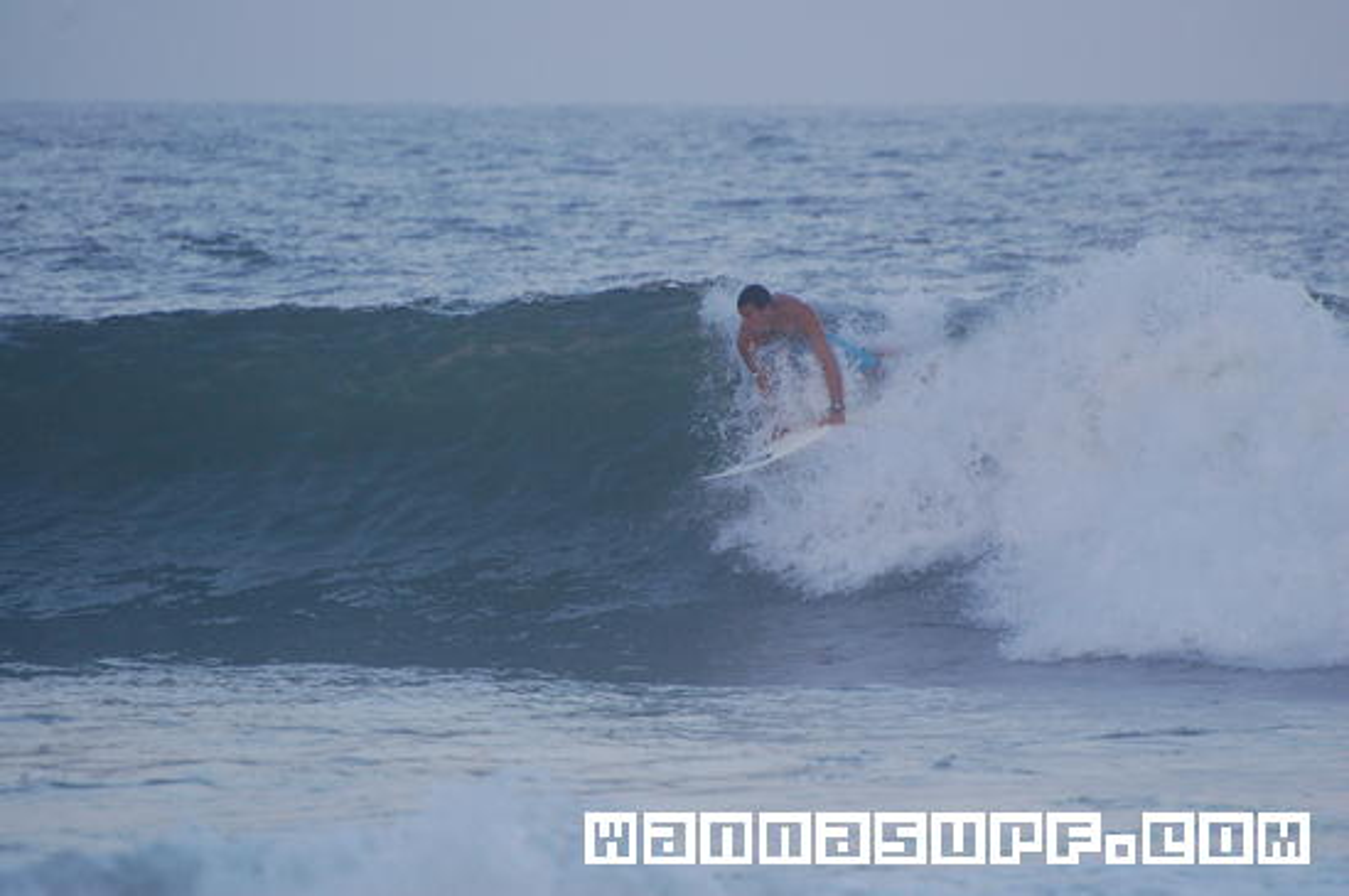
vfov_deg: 3.0
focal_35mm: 450
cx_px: 674
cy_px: 448
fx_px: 16847
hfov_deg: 4.6
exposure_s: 1/400
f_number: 5.6
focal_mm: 300
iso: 800
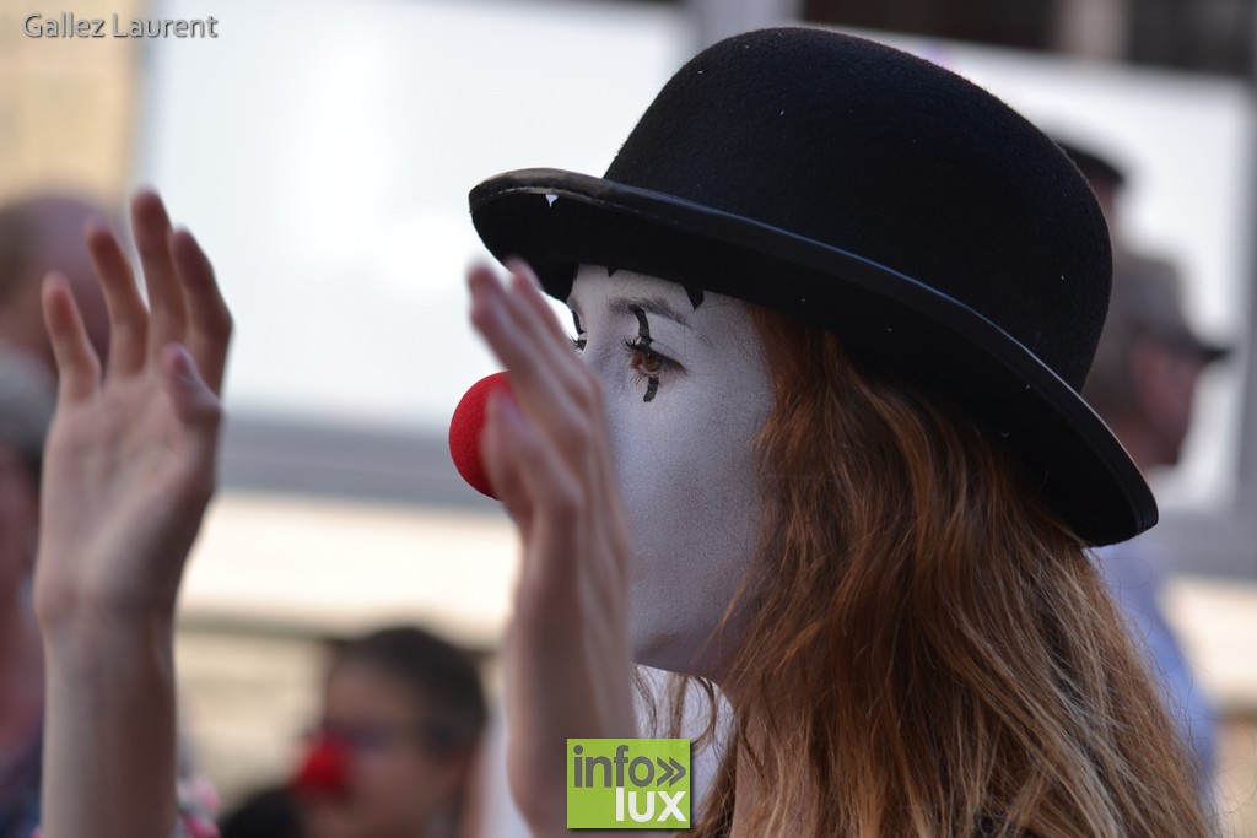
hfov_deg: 12.2
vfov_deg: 8.2
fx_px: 5866
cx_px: 628
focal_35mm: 168
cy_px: 419
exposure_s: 1/200
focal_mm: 112
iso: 100
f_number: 5
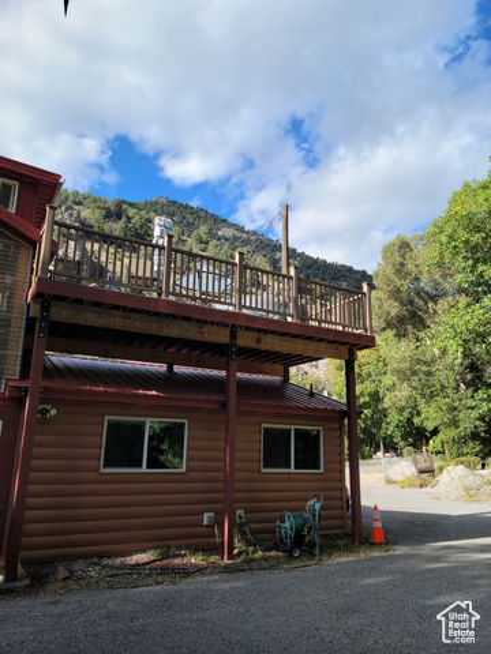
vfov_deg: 63.4
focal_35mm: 28
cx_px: 246
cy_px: 327
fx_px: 530
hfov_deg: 49.7
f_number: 2
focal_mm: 5.9
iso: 25
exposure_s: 1/452
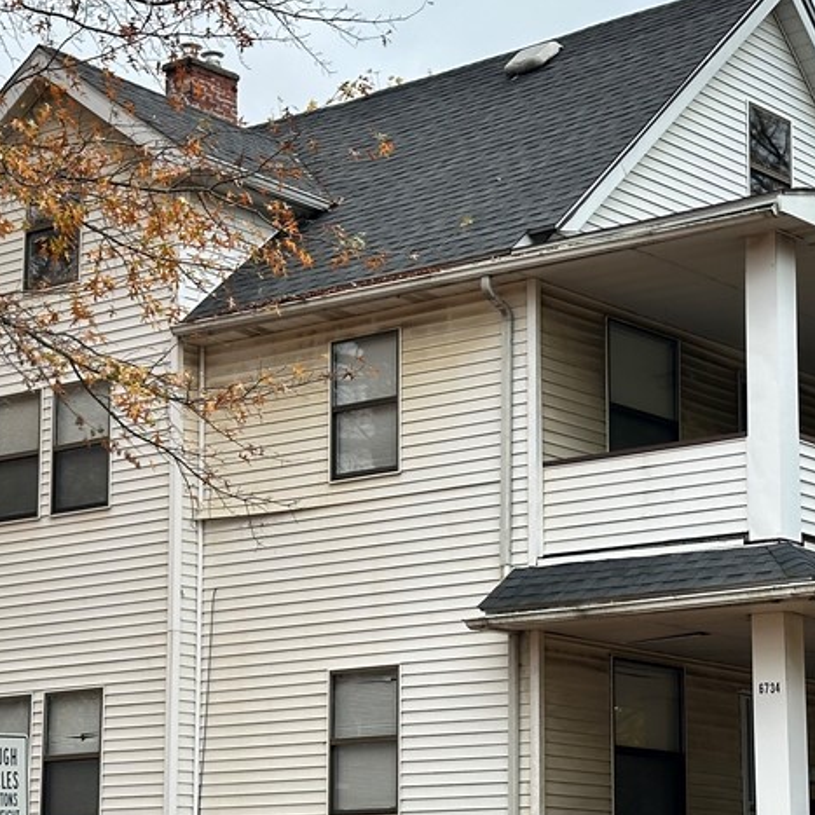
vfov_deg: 18.7
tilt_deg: +10.4
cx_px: 358
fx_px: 2477
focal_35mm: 93
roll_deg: -0.2
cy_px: 496
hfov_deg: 18.7
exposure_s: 1/1085
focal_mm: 6.86
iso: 64
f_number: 1.78
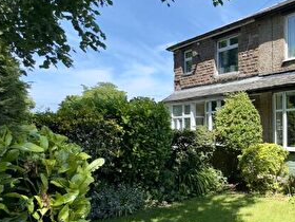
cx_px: 303
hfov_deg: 43.9
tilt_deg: -0.2
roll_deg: +0.6
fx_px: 298
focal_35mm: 35
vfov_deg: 40.5
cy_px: 133
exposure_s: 1/879
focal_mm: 2.22
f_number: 2.2
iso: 50
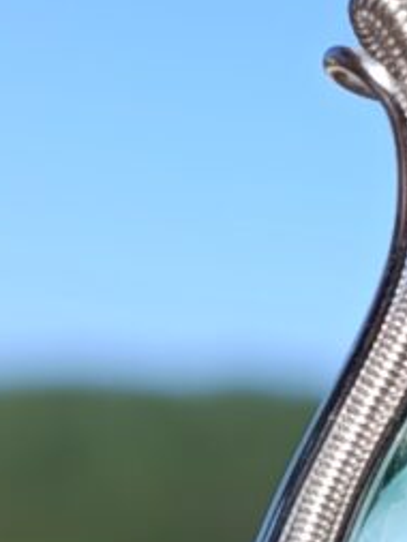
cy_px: 630
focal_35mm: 194
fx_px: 3039
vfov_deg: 10.1
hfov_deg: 7.6
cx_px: 491
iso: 51
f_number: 1.7
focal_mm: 5.24
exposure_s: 1/483
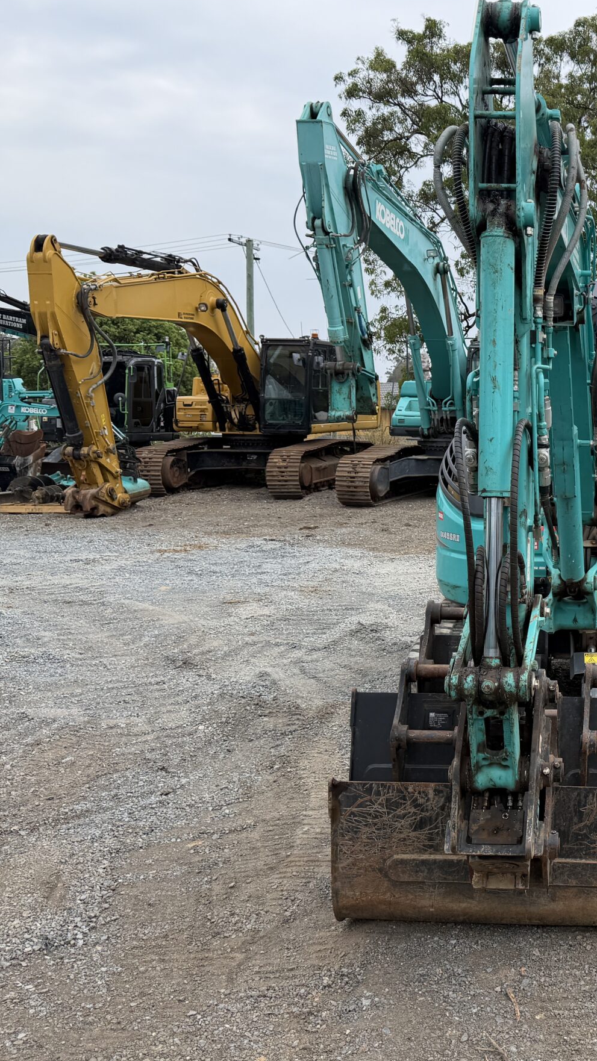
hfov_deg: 28.8
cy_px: 502
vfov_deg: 52.8
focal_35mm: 38
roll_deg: -0.8
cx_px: 626
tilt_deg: -0.4
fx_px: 1070
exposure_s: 1/1949
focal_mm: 6.76
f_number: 1.78
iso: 80
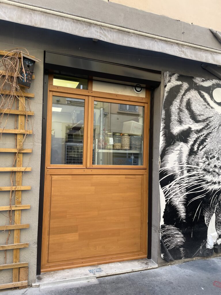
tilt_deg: +2.2
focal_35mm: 26
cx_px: 110
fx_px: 221
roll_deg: -1.3
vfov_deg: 67.3
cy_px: 148
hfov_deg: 53.1
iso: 32
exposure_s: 1/121
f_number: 1.6
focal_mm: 4.2
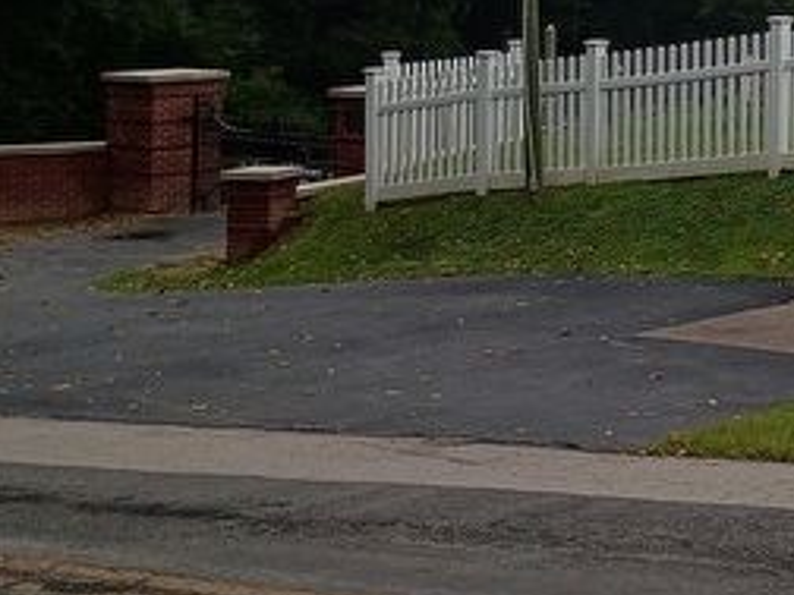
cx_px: 1172
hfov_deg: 18.9
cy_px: -148
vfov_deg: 15.4
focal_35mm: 92
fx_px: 2110
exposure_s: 1/625
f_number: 1.8
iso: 100
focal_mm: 4.27
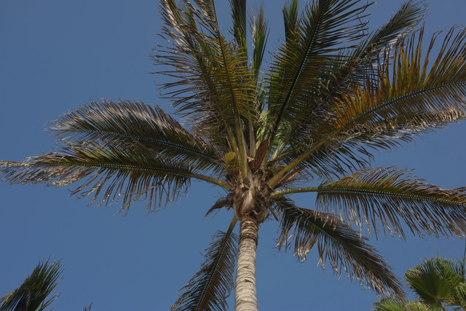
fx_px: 531
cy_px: 156
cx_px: 233
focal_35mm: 41
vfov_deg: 32.6
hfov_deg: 47.4
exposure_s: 1/680
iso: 200
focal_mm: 27
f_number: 5.6
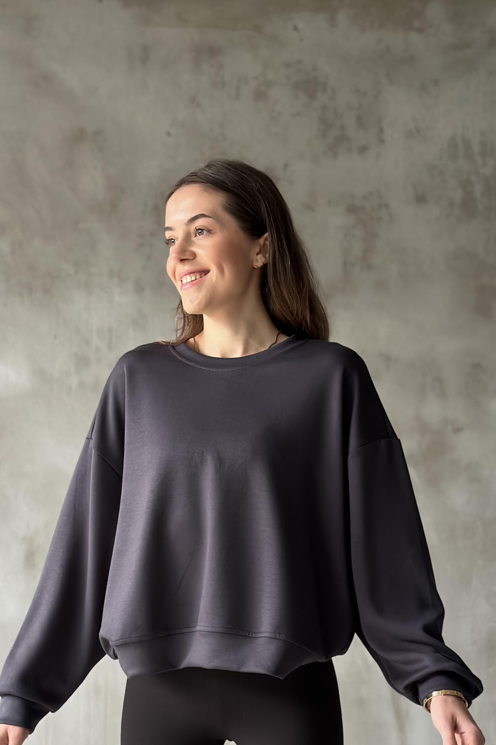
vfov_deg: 31.8
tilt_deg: +3.4
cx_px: 224
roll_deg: -0.3
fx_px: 1302
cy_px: 462
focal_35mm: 63
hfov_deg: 21.6
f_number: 1.78
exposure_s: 1/60
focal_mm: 6.86
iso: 320
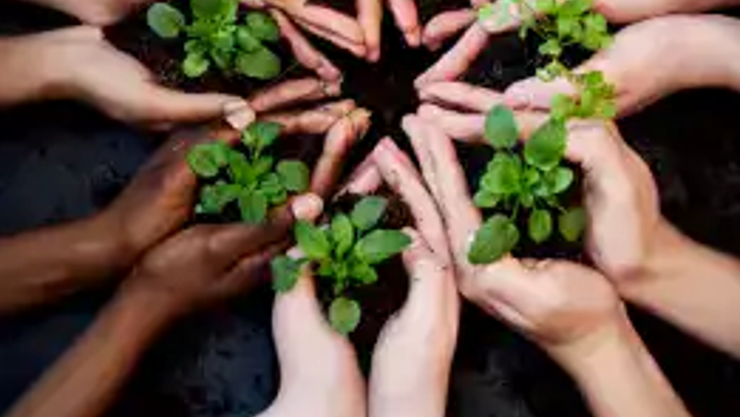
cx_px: 367
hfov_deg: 37.2
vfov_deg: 21.3
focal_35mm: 56
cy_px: 116
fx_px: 1099
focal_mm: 35
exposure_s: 1/125
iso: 500
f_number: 1.8
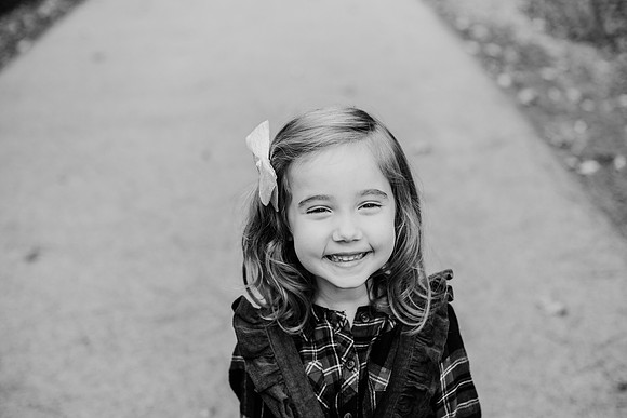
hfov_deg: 39.6
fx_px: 871
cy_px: 209
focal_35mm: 50
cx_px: 314
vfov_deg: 27.0
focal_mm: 50
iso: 320
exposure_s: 1/640
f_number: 3.2
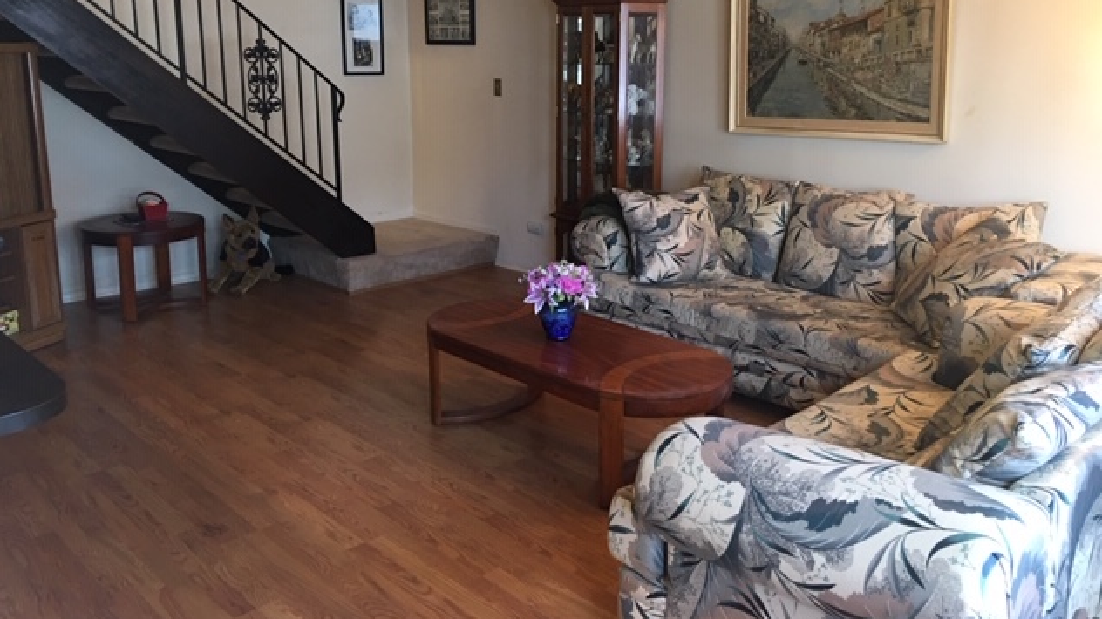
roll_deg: +0.0
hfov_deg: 61.0
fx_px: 935
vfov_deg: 36.3
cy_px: 216
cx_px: 556
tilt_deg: -8.5
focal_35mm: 32
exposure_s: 1/10
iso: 80
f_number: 2.2
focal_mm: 4.15
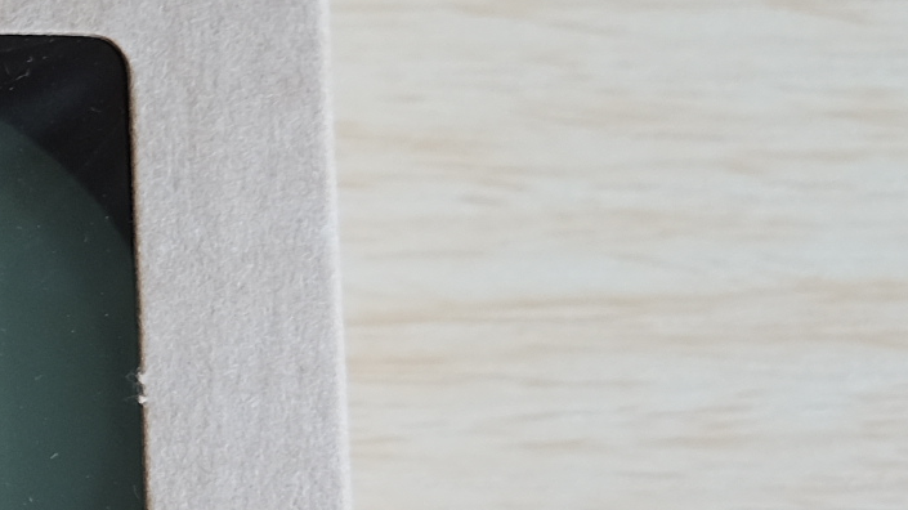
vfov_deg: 8.1
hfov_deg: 11.8
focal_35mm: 149
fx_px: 3586
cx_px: -1266
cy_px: 488
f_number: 2.8
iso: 200
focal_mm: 19.6
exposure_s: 1/50
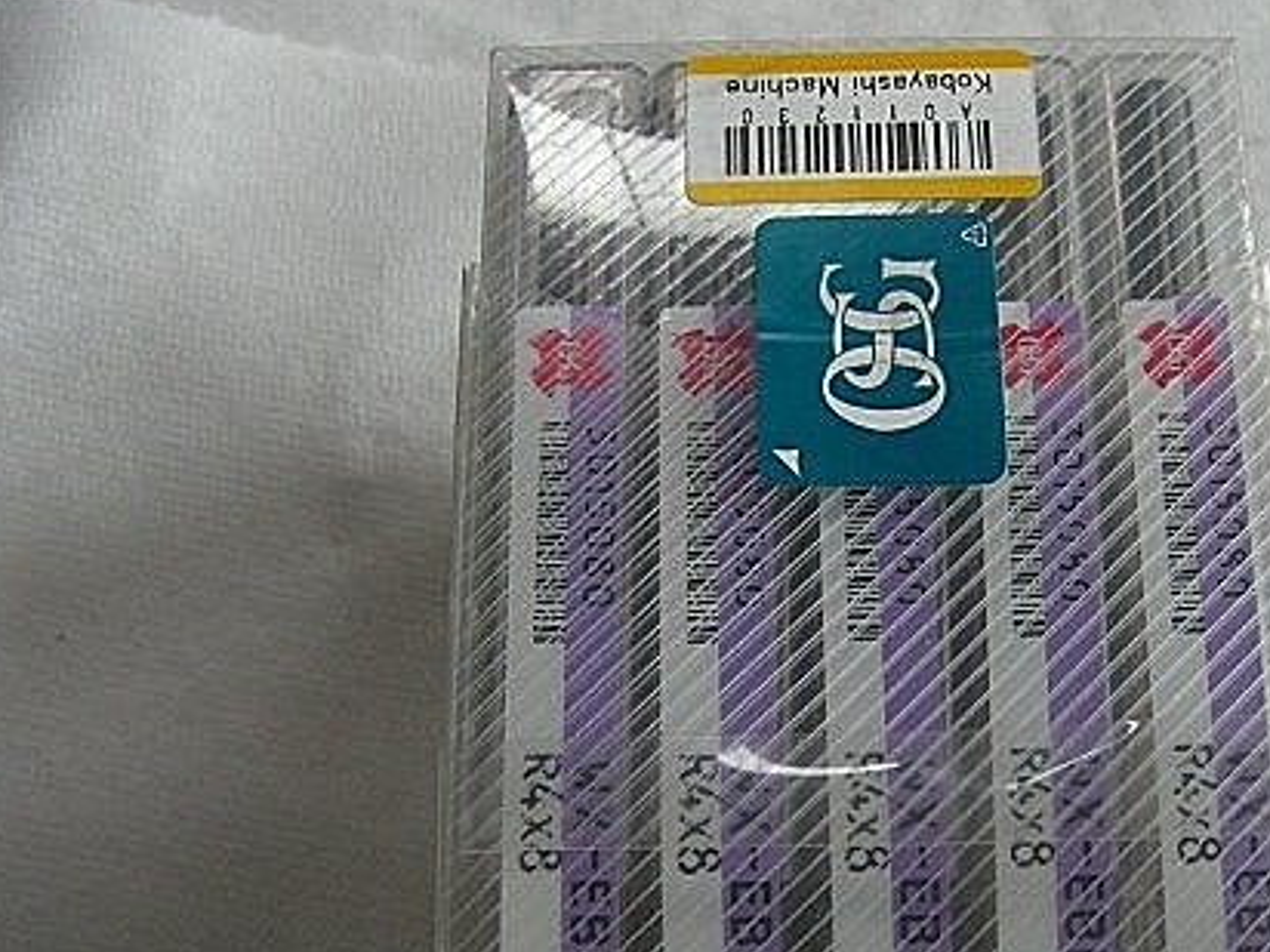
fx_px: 2165
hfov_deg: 32.5
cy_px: 672
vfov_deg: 24.6
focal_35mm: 59
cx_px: 820
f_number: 2.7
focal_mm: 6.2
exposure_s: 1/80
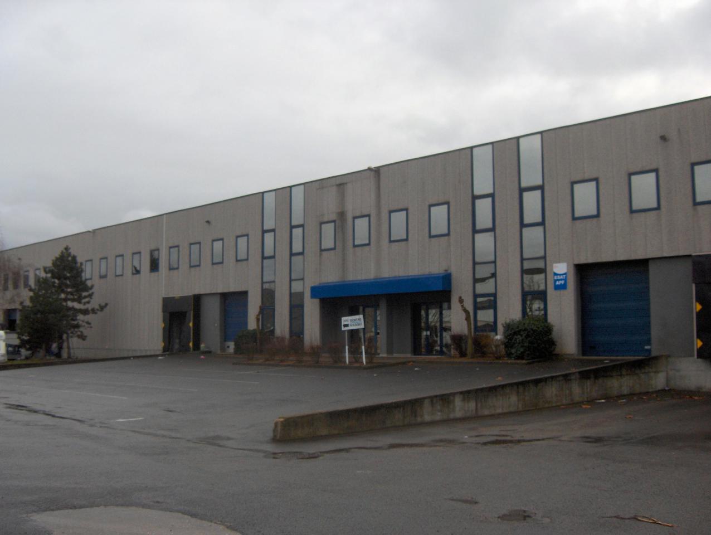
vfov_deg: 36.9
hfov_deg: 47.8
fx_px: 802
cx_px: 356
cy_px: 268
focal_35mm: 39
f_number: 2.8
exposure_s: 1/654
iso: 100
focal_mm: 8
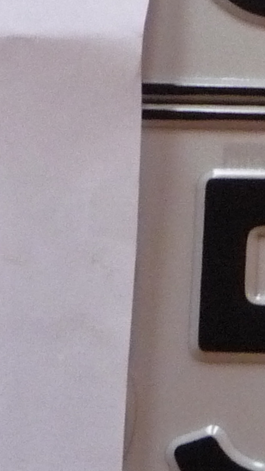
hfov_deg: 7.6
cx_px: 640
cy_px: 46
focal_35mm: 148
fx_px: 1850
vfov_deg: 14.4
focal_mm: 5.2
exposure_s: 1/20
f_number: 3.3
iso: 400
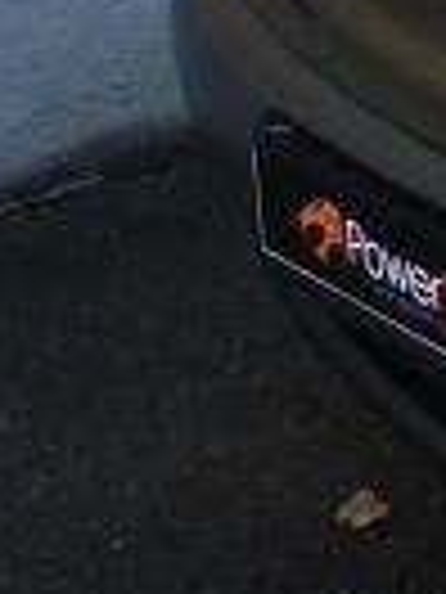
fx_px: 2920
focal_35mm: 170
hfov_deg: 7.5
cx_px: 1401
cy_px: -364
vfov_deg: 11.1
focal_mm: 4.7
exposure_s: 1/200
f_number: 3.3
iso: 200
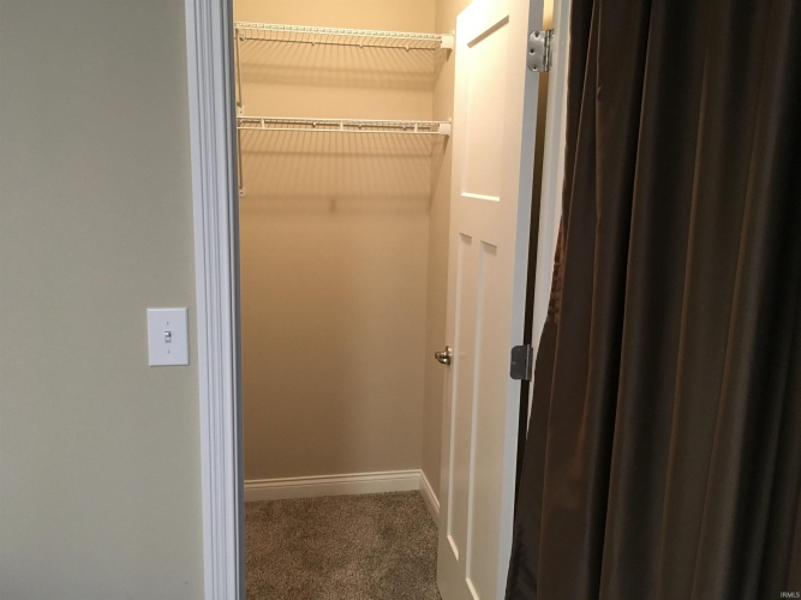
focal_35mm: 29
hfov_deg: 61.7
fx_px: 671
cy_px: 300
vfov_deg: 48.2
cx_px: 400
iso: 200
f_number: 2.2
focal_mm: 4.15
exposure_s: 1/15
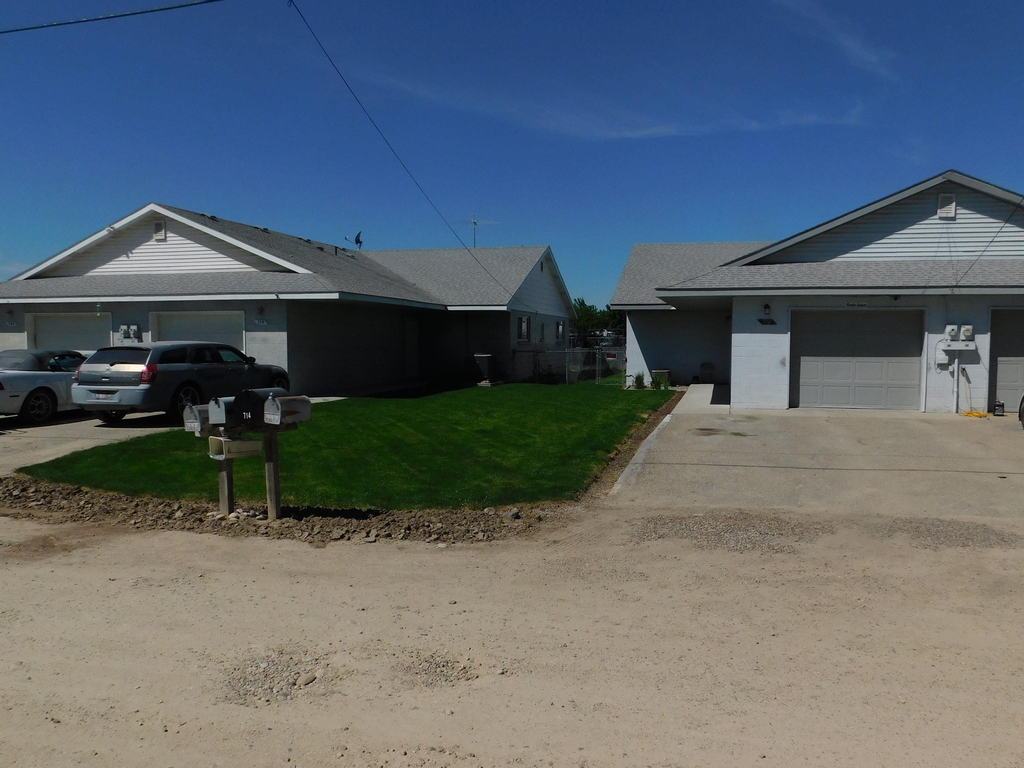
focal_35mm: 27
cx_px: 550
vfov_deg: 51.3
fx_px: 799
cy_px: 396
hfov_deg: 65.2
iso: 125
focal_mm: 4.1
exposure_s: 1/1500
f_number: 6
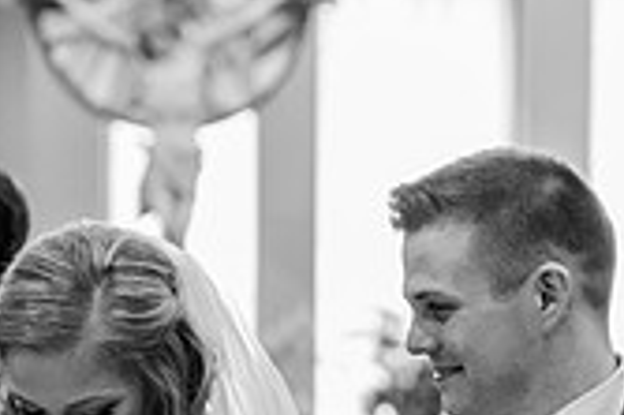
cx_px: 439
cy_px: 632
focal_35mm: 280
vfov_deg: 4.9
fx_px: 4848
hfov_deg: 7.4
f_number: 2.8
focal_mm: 70
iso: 1000
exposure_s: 1/250
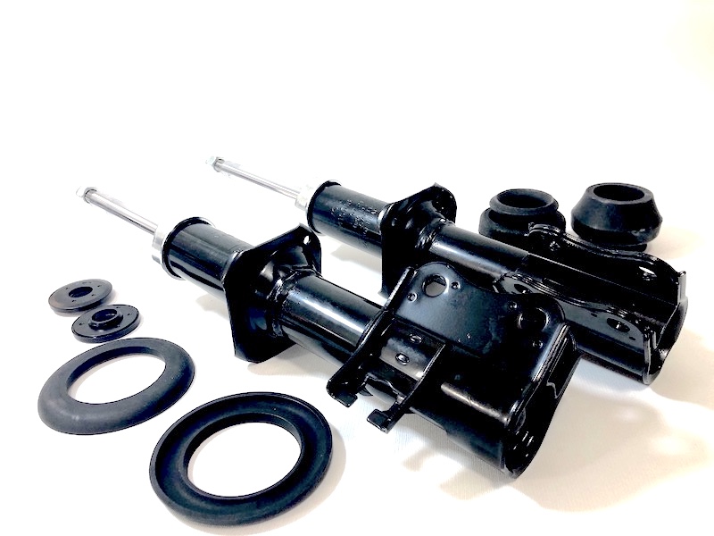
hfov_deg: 63.4
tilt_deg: -25.7
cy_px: 268
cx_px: 357
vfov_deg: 49.7
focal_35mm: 28
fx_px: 578
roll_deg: +2.8
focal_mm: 4
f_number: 1.8
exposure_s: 1/40
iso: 25
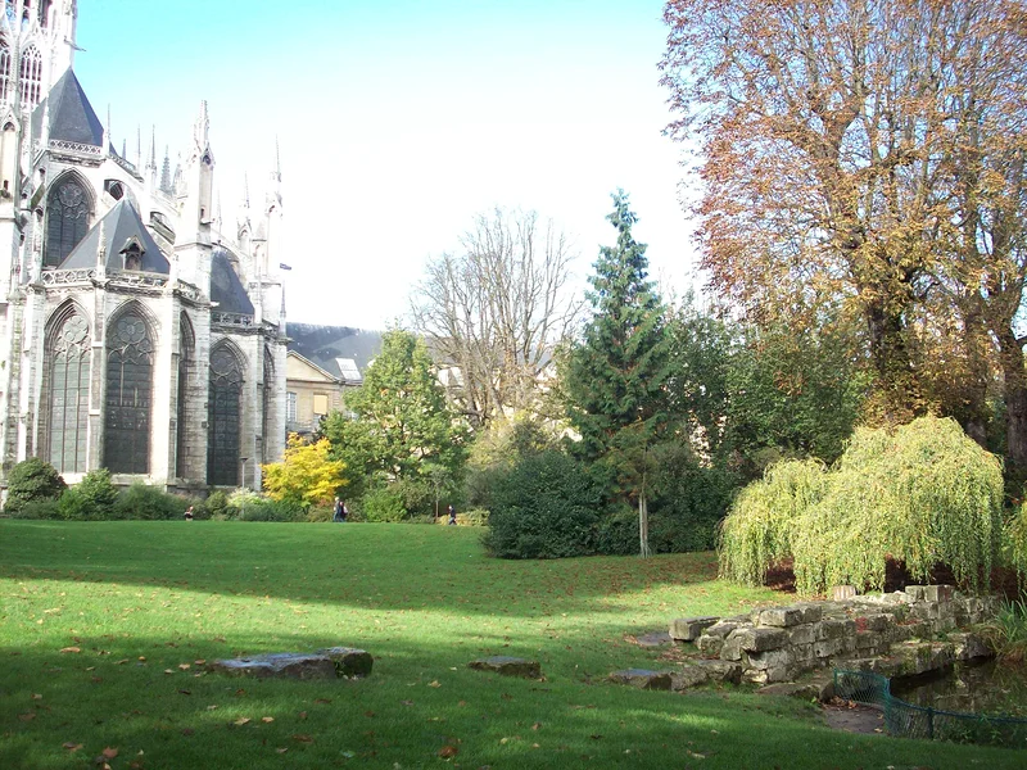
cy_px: 385
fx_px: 1098
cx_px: 514
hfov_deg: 50.1
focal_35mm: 37
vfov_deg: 38.7
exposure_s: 1/163
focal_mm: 6.2
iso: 80
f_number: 2.8
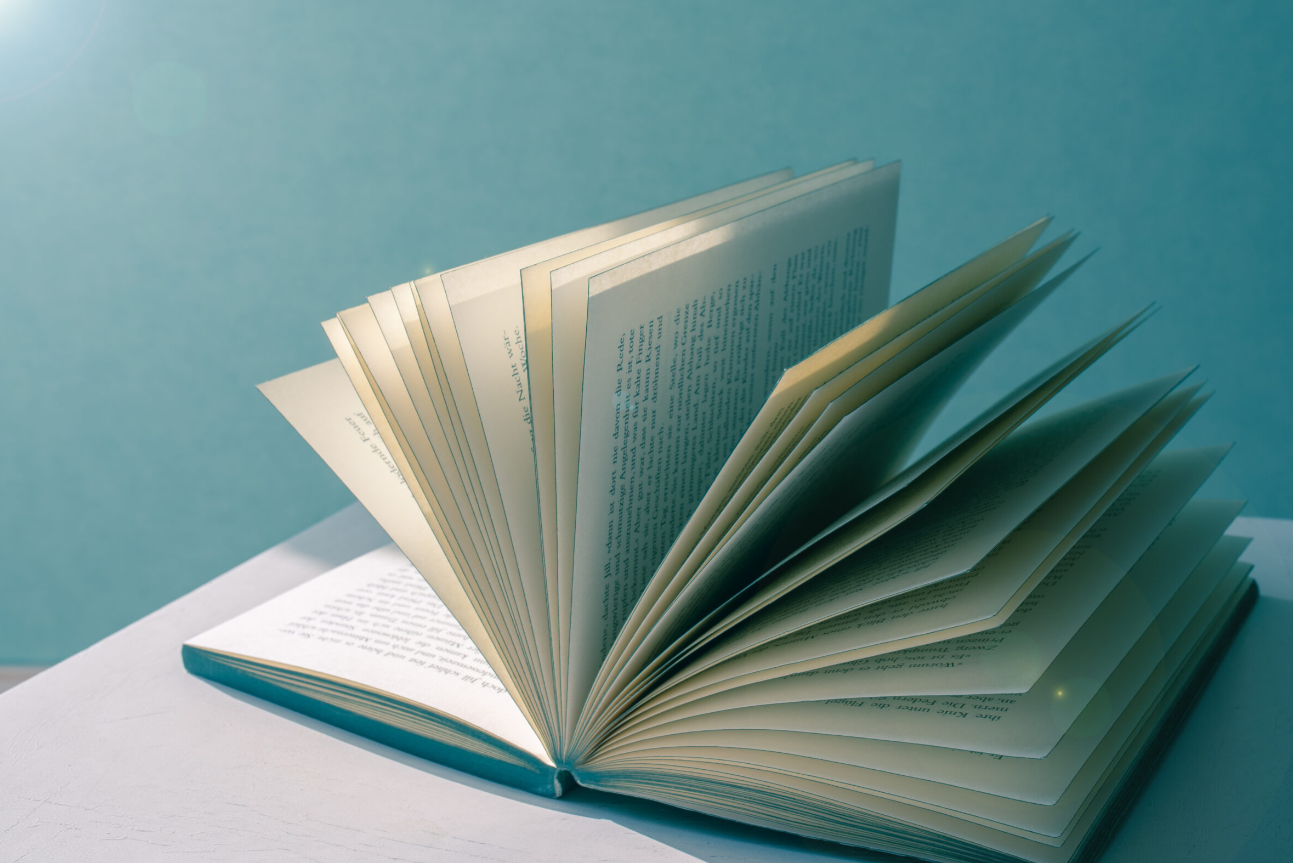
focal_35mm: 38
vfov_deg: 35.1
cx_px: 674
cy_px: 436
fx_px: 1365
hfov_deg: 50.7
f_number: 16
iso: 100
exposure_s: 1/30
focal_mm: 35
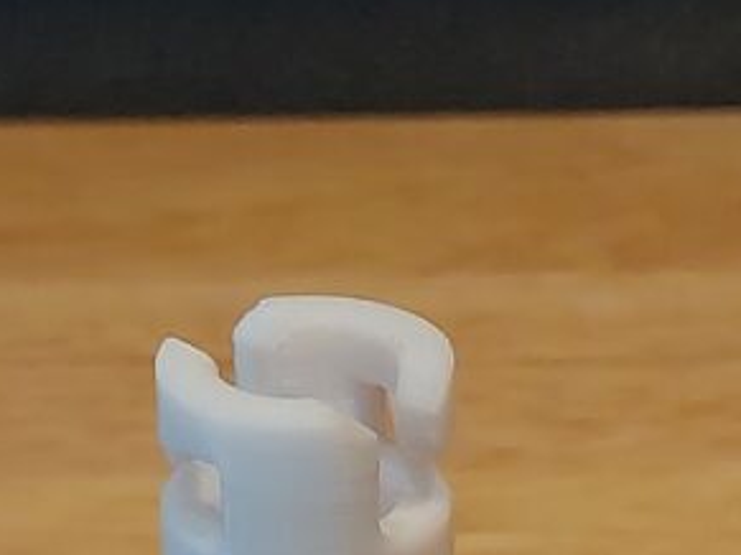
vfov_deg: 16.0
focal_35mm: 88
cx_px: 313
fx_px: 1883
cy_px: 685
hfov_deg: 22.2
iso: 262
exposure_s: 1/100
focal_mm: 5.23
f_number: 1.8
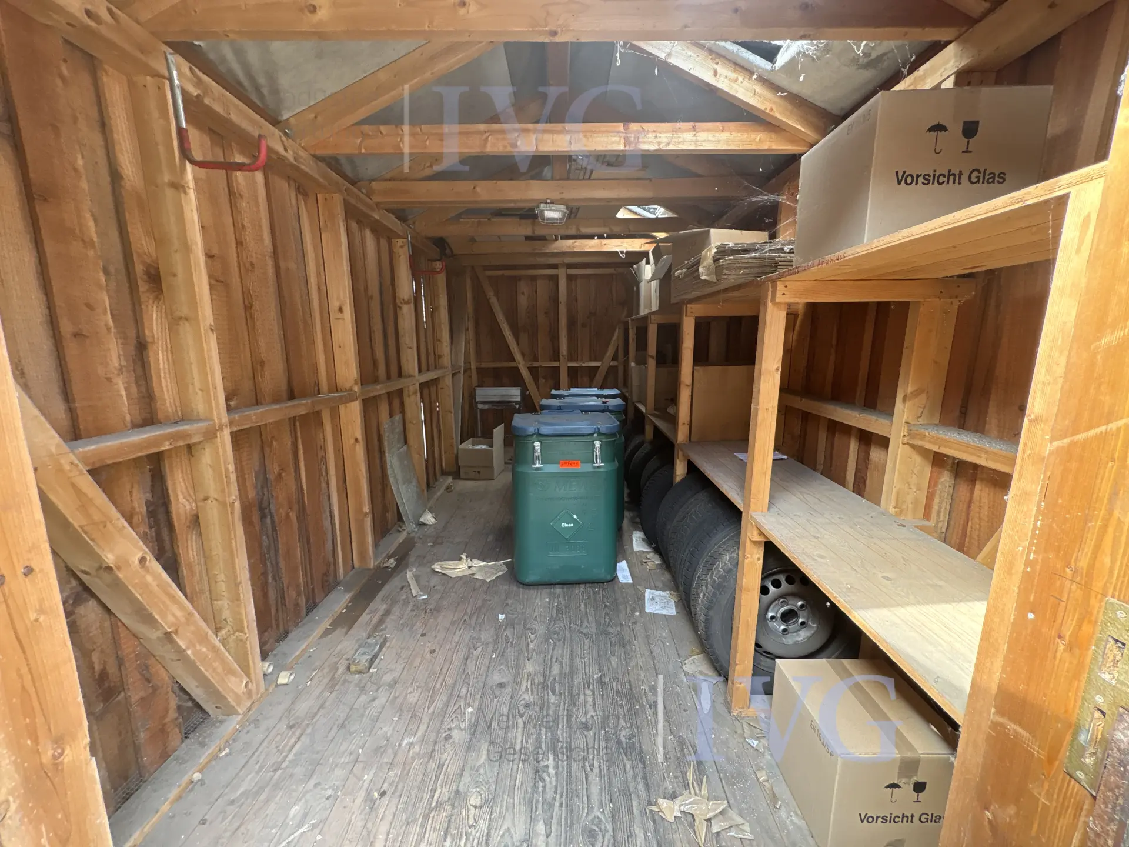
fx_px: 457
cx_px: 564
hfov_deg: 102.1
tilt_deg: -8.7
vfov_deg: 85.7
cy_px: 424
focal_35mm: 14
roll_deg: +1.2
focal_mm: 2.22
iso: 250
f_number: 2.2
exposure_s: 1/60
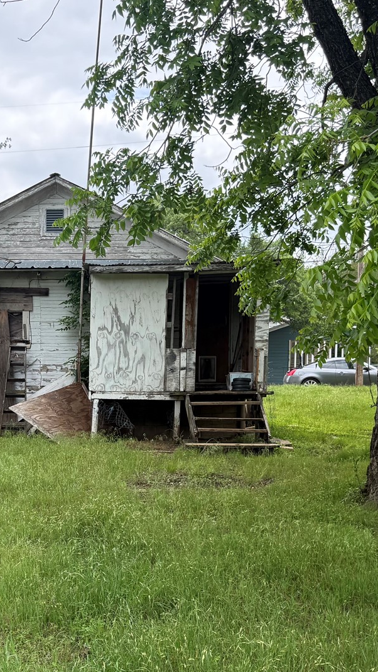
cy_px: 449
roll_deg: -0.2
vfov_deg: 40.8
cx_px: 73
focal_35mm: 50
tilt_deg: -2.8
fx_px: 891
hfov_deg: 23.6
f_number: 1.78
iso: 100
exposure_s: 1/1156
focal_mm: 6.76
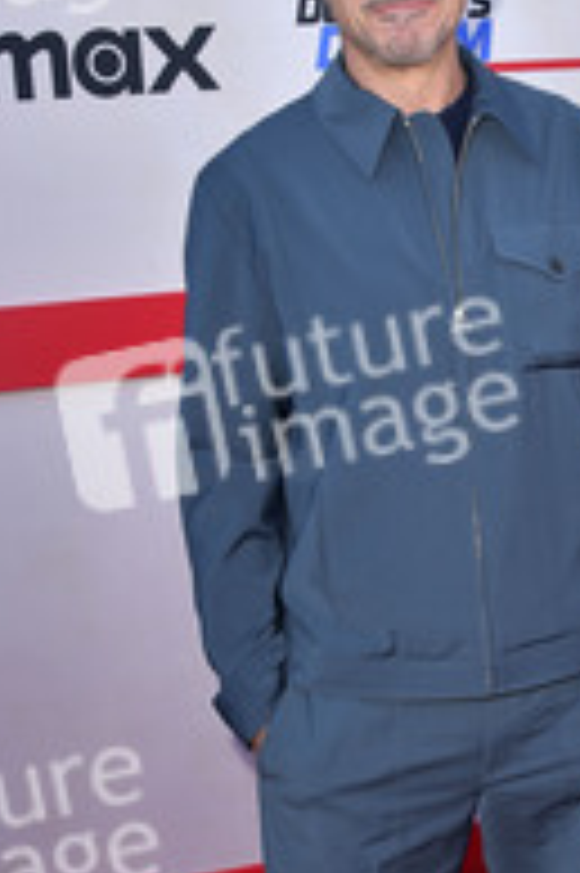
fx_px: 1598
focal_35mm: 66
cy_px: 630
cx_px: 420
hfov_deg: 20.4
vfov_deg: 30.1
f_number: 6.3
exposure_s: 1/250
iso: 250
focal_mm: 32
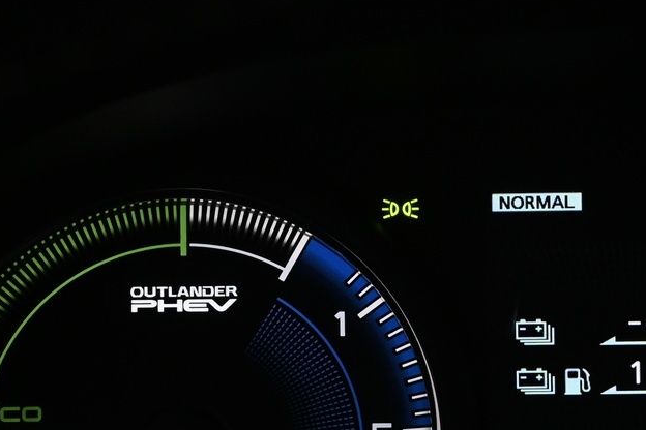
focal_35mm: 148
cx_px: 585
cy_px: 303
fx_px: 2656
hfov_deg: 13.7
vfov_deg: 9.3
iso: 800
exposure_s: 1/30
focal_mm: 38
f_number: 6.3
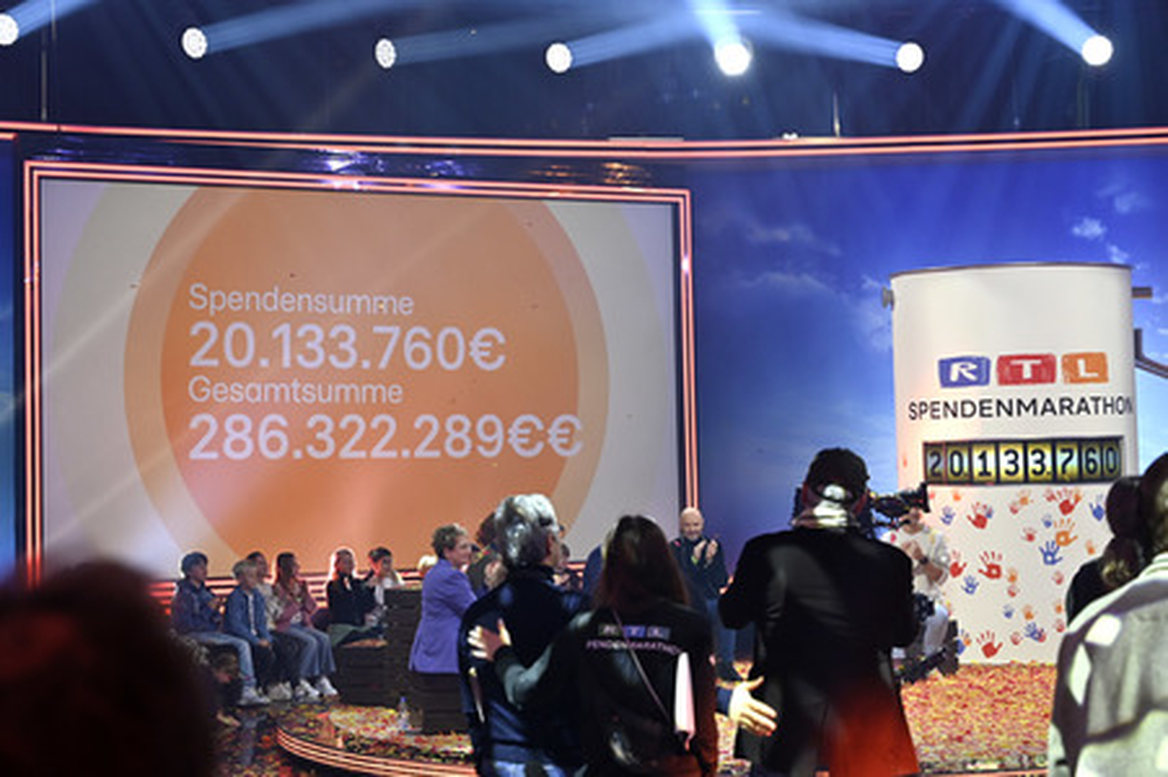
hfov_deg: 35.7
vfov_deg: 24.2
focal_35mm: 56
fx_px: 1816
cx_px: 584
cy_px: 388
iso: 1000
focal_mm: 56
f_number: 4
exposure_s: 1/320
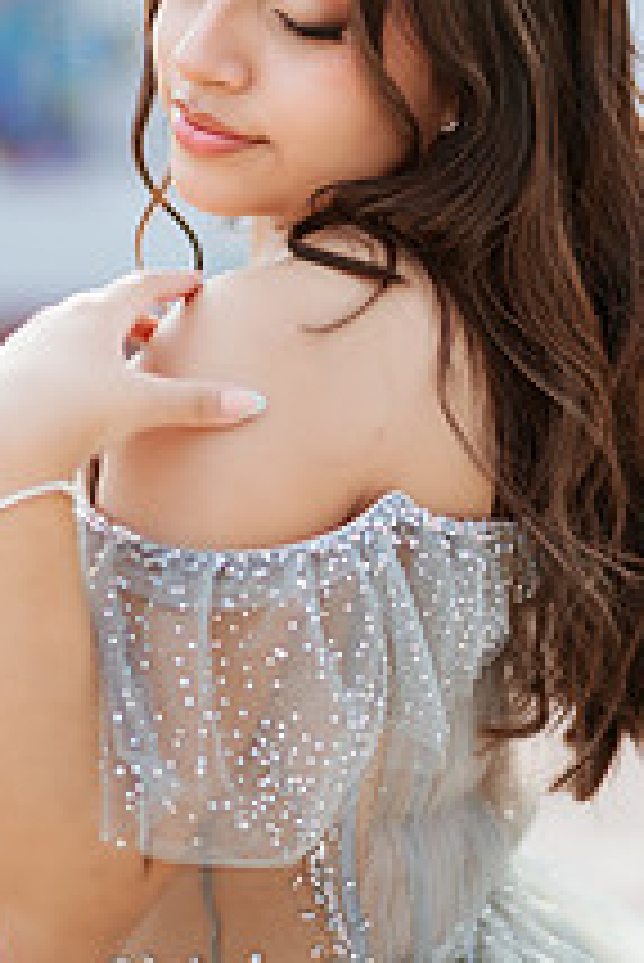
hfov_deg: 11.2
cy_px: 324
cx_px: 441
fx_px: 3268
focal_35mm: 122
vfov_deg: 16.7
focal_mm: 58
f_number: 1.4
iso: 100
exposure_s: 1/2500
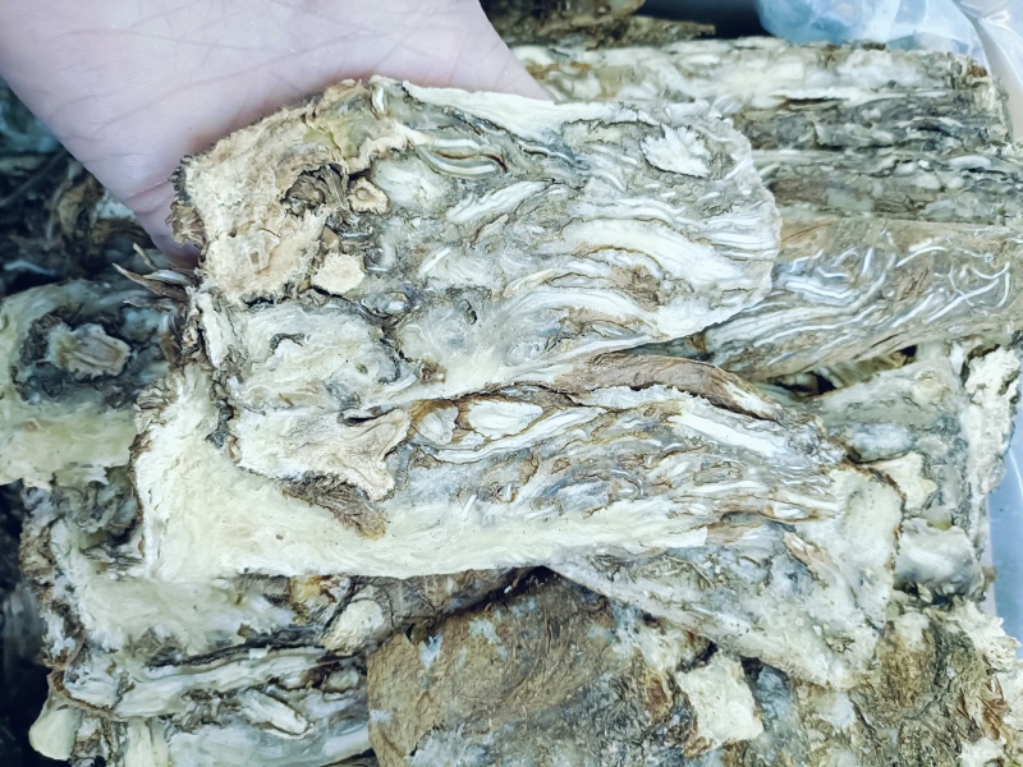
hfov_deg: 69.4
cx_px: 512
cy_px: 384
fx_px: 739
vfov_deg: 54.9
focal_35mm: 25
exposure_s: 1/50
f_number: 1.7
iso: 1570
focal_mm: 4.7
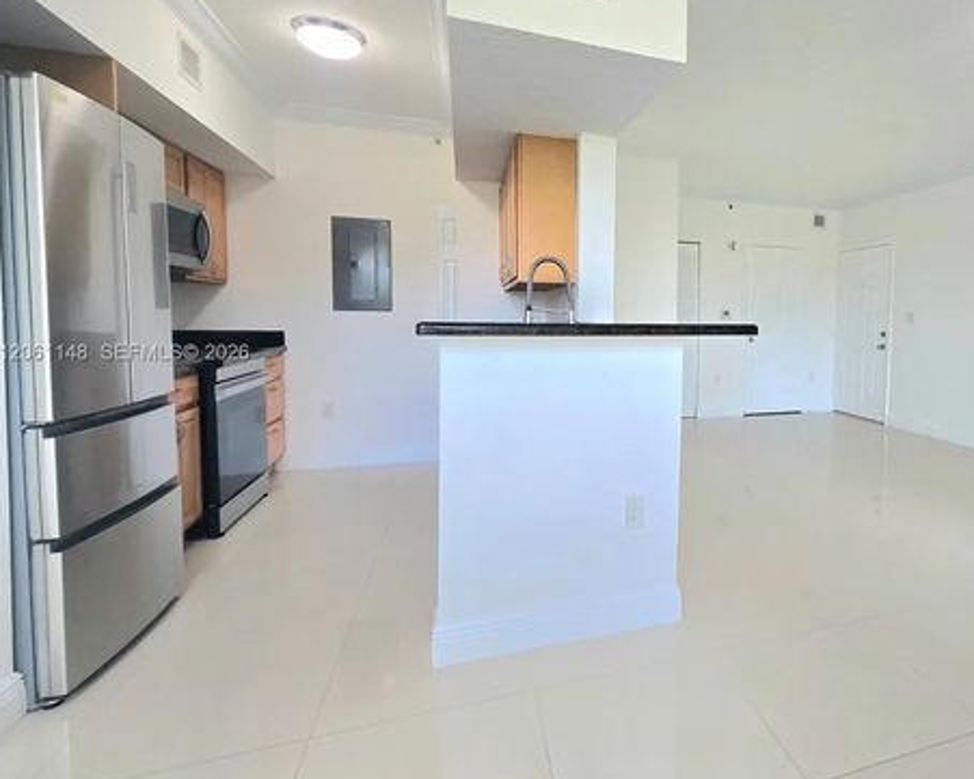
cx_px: 672
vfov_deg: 73.7
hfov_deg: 82.5
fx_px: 519
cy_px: 354
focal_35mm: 18
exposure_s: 1/60.2
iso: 64
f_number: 2.2
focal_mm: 2.2
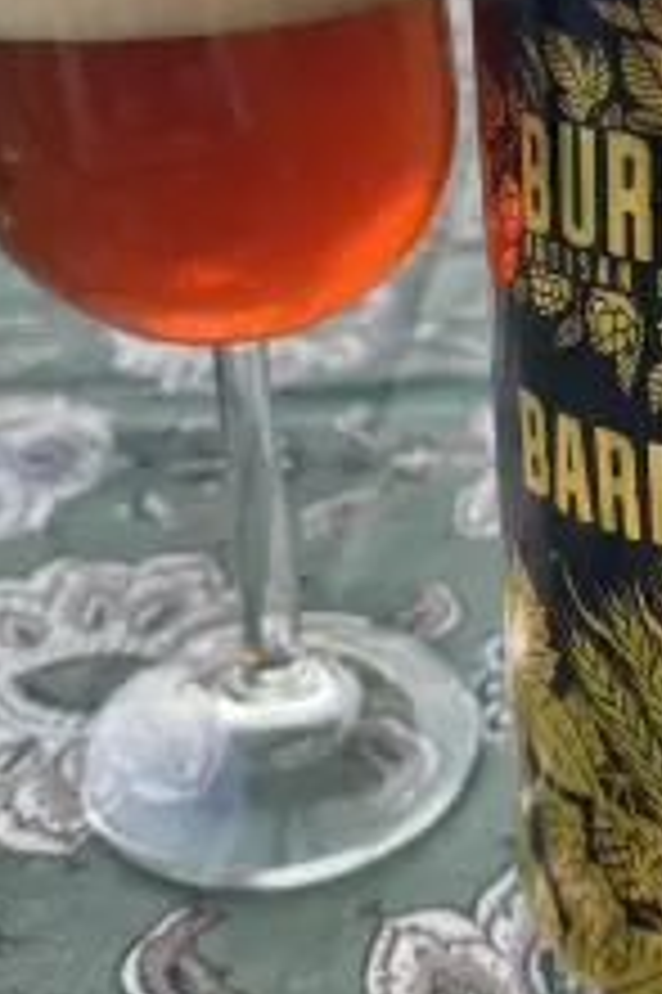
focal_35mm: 49
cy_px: 324
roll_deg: +2.6
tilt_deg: -21.7
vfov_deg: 39.8
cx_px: 513
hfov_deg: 27.0
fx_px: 1354
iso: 80
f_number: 1.8
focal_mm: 4.25
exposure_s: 1/121
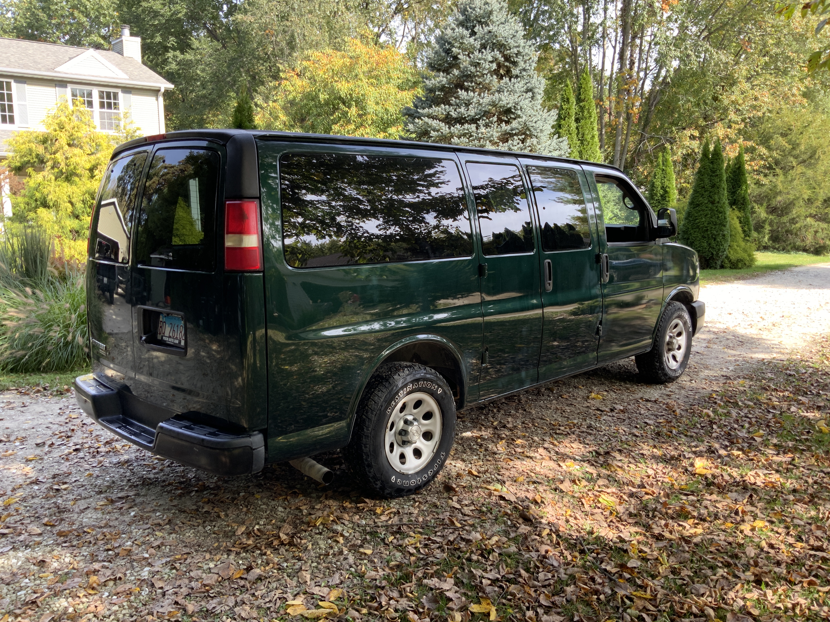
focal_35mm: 29
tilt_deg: -8.8
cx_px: 415
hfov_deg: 61.7
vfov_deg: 48.2
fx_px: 695
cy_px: 311
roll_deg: -0.1
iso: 16
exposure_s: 1/122
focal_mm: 3
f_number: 1.8
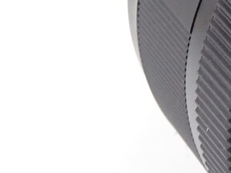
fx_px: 1508
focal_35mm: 226
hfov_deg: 8.4
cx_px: 450
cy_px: 23
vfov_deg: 6.6
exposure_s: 1/60
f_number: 4.5
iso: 640
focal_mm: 9.18
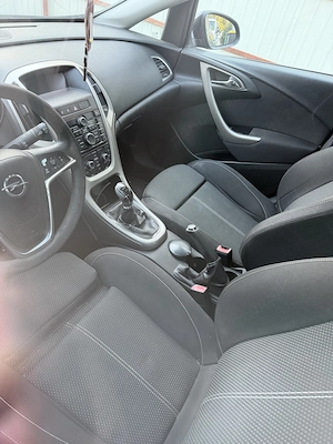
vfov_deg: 71.6
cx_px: 166
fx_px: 308
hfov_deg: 56.8
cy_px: 222
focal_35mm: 24
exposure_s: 1/60
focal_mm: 6.76
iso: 500
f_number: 1.78
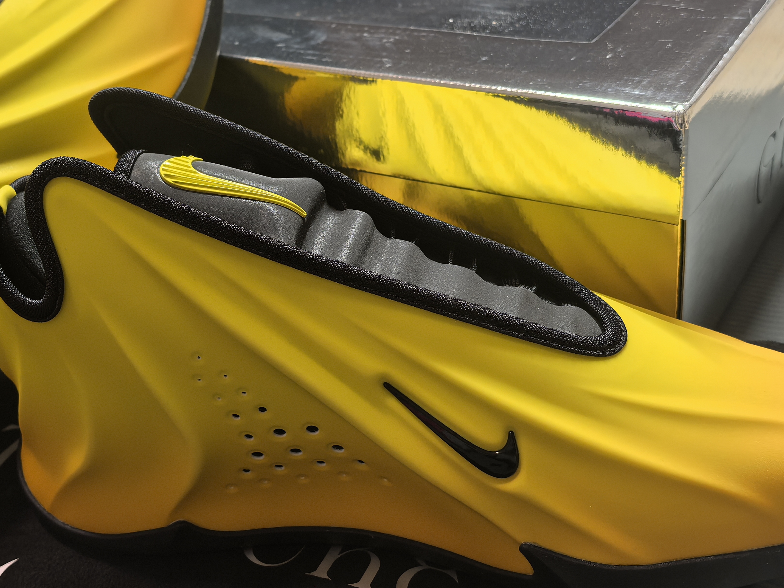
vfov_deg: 30.9
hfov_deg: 40.2
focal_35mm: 47
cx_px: 294
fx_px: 1064
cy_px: 272
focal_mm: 6.98
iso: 320
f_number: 2
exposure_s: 1/33.3
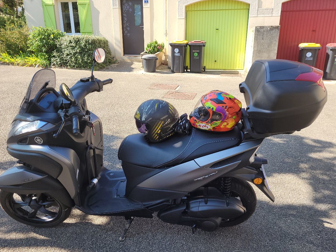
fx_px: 262
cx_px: 167
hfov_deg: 65.3
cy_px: 130
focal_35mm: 27
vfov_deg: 51.3
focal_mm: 5.4
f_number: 1.8
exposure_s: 1/465
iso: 40
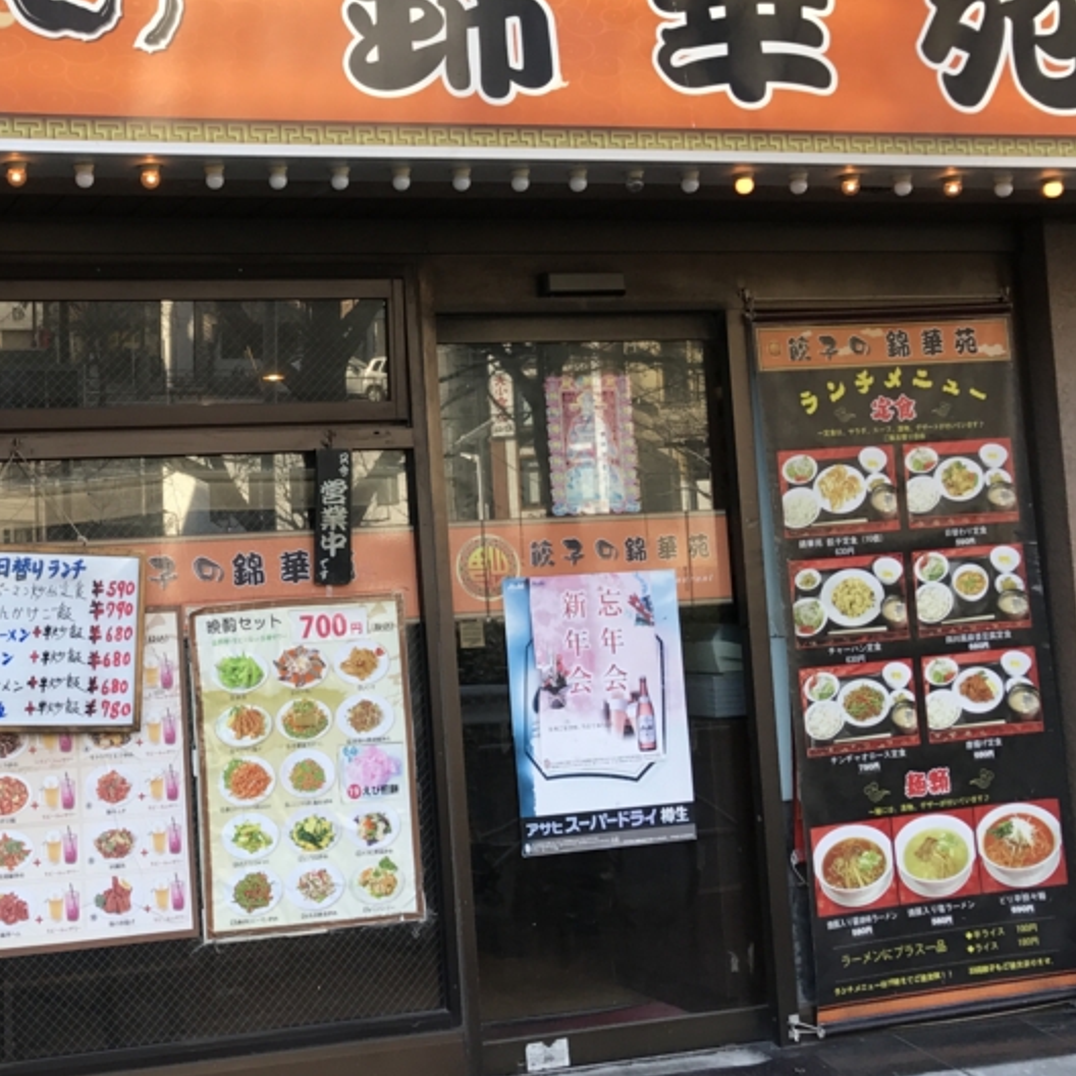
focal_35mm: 48
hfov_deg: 34.0
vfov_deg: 35.3
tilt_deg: +3.8
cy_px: 487
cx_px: 179
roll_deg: +3.0
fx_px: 1688
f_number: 1.8
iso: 20
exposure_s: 1/179
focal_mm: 3.99
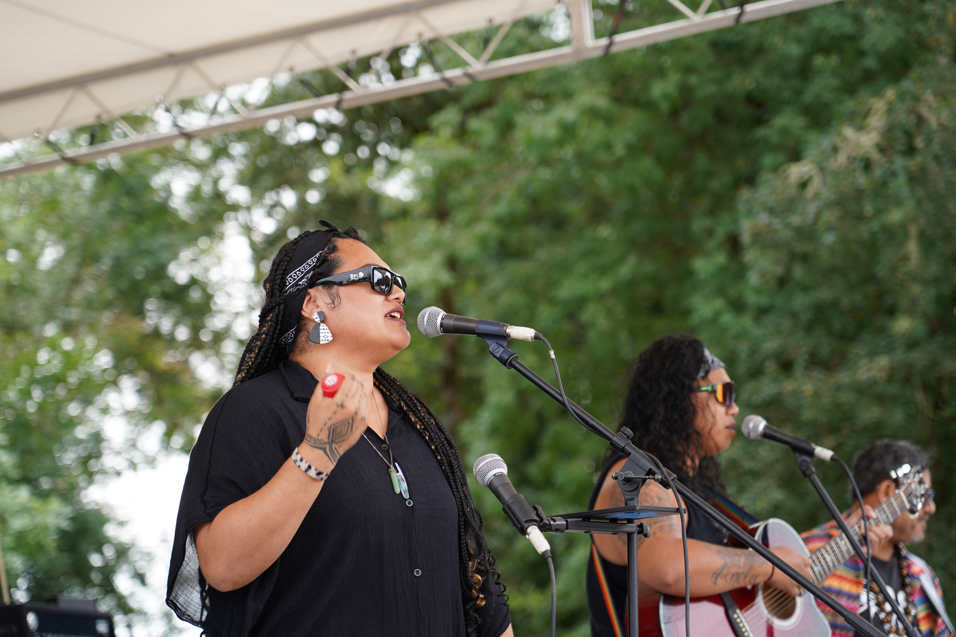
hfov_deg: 19.5
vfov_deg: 13.0
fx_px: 2788
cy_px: 318
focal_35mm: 105
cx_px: 478
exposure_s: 1/160
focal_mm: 105
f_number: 4
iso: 125
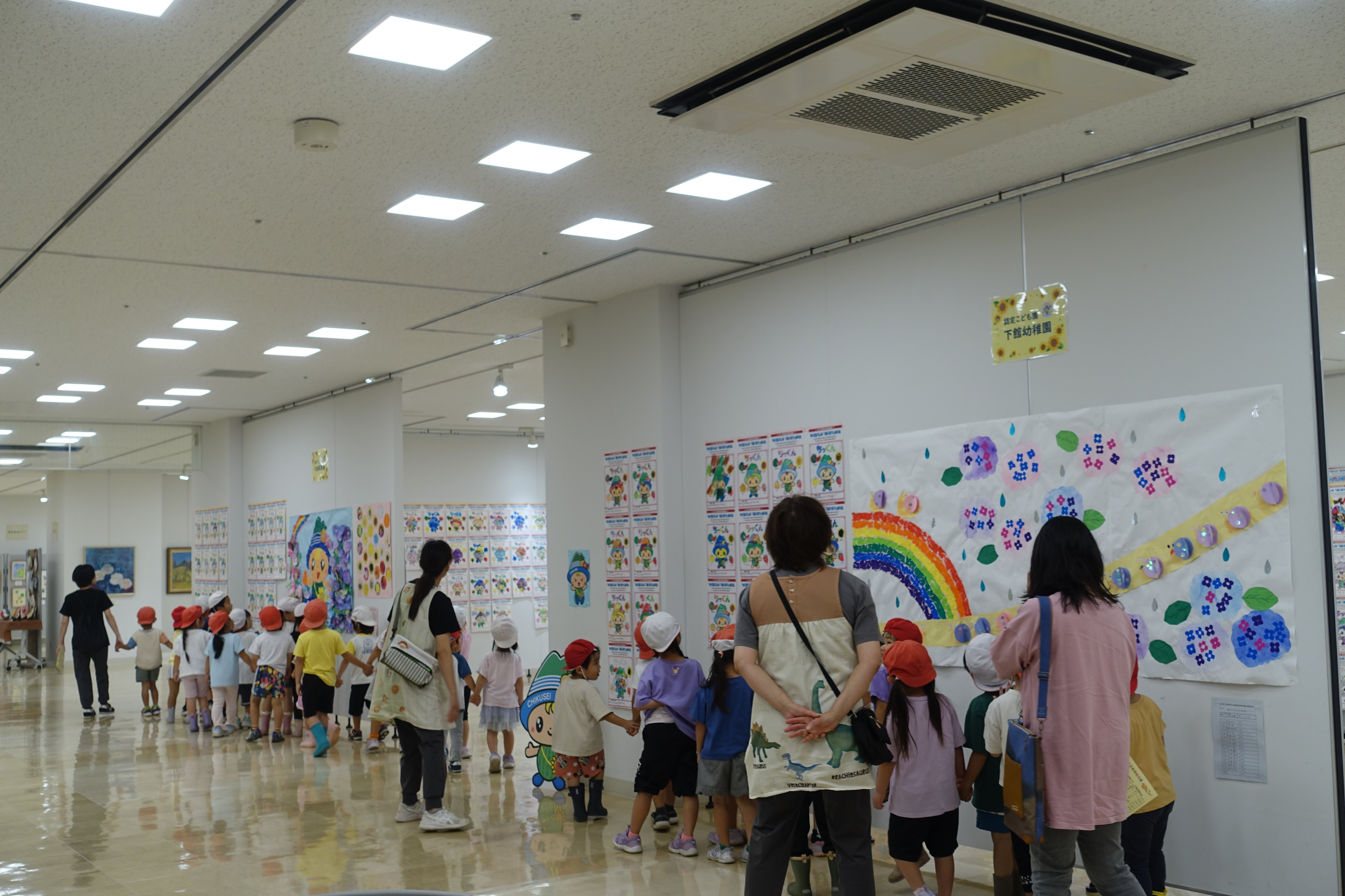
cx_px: 672
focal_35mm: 39
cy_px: 448
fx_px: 1457
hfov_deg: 49.6
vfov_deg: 34.2
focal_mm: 14.3
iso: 125
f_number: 3.2
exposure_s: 1/80
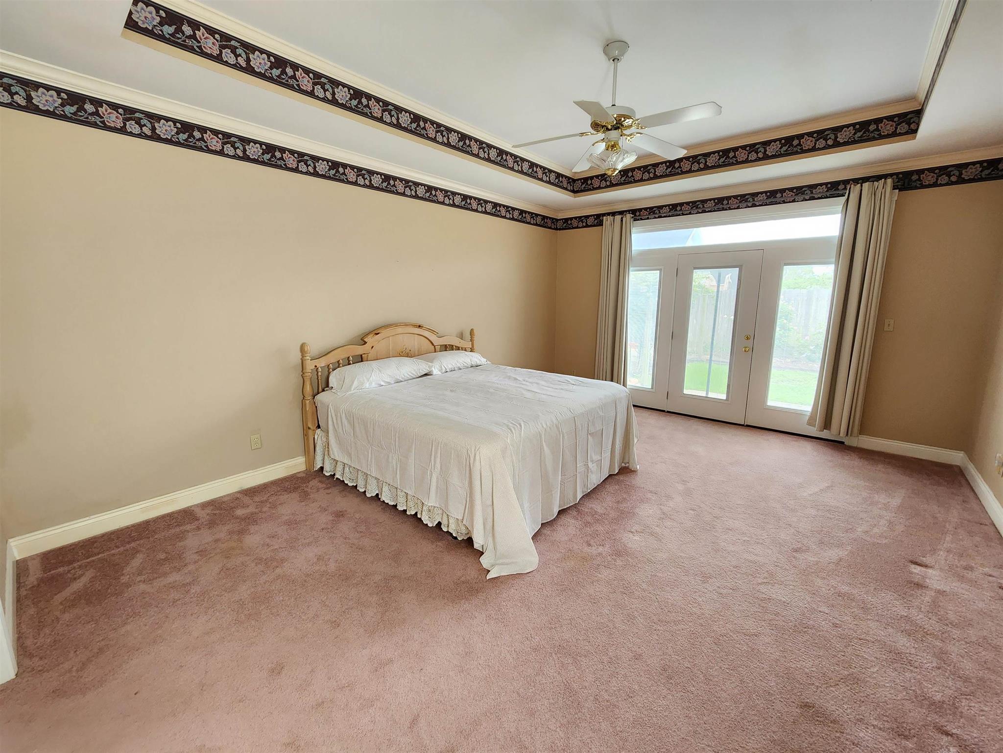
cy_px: 376
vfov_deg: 89.9
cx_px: 502
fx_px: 377
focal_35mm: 13
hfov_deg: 106.2
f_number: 2.2
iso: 250
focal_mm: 2.2
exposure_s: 1/60
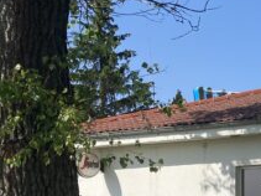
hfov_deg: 17.1
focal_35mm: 102
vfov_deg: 14.5
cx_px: 413
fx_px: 769
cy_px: 127
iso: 20
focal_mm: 3.99
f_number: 1.8
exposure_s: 1/2088
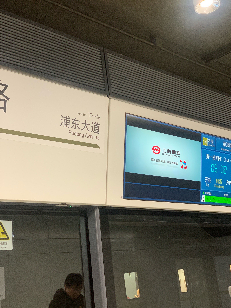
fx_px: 463
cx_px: 116
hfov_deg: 28.0
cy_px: 154
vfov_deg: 36.8
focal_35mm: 52
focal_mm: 6
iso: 200
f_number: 2.4
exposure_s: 1/50
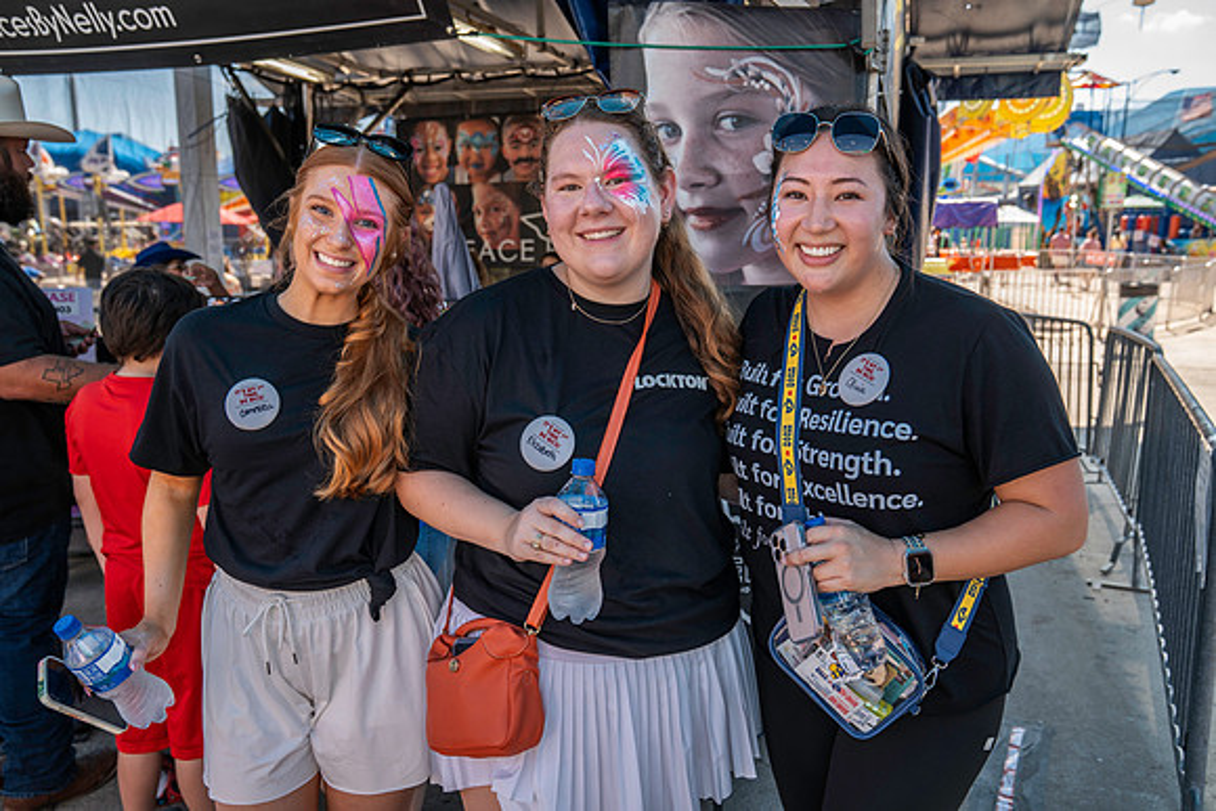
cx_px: 608
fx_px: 946
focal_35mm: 28
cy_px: 406
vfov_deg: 46.4
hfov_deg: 65.5
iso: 125
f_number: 4.5
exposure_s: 1/200
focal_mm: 28
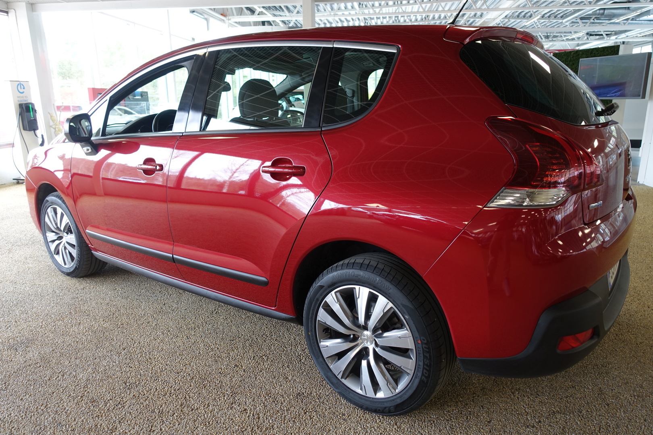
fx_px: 435
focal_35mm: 24
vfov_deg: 53.1
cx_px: 326
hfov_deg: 73.7
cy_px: 218
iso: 125
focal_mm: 8.8
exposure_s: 1/40
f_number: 2.8
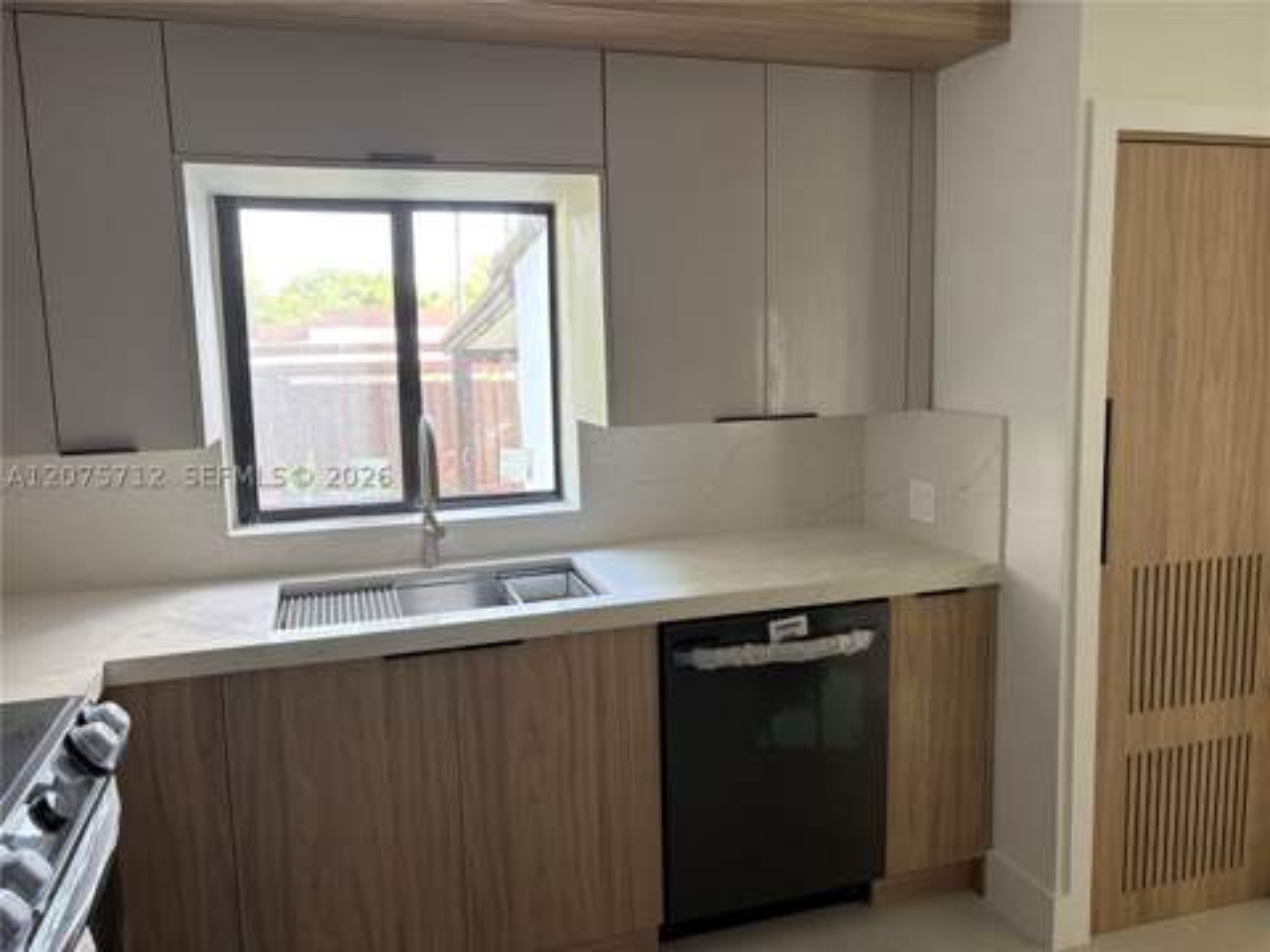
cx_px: 635
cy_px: 476
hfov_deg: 67.3
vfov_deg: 53.1
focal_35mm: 26
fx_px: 954
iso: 125
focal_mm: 5.96
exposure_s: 1/75
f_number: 1.6
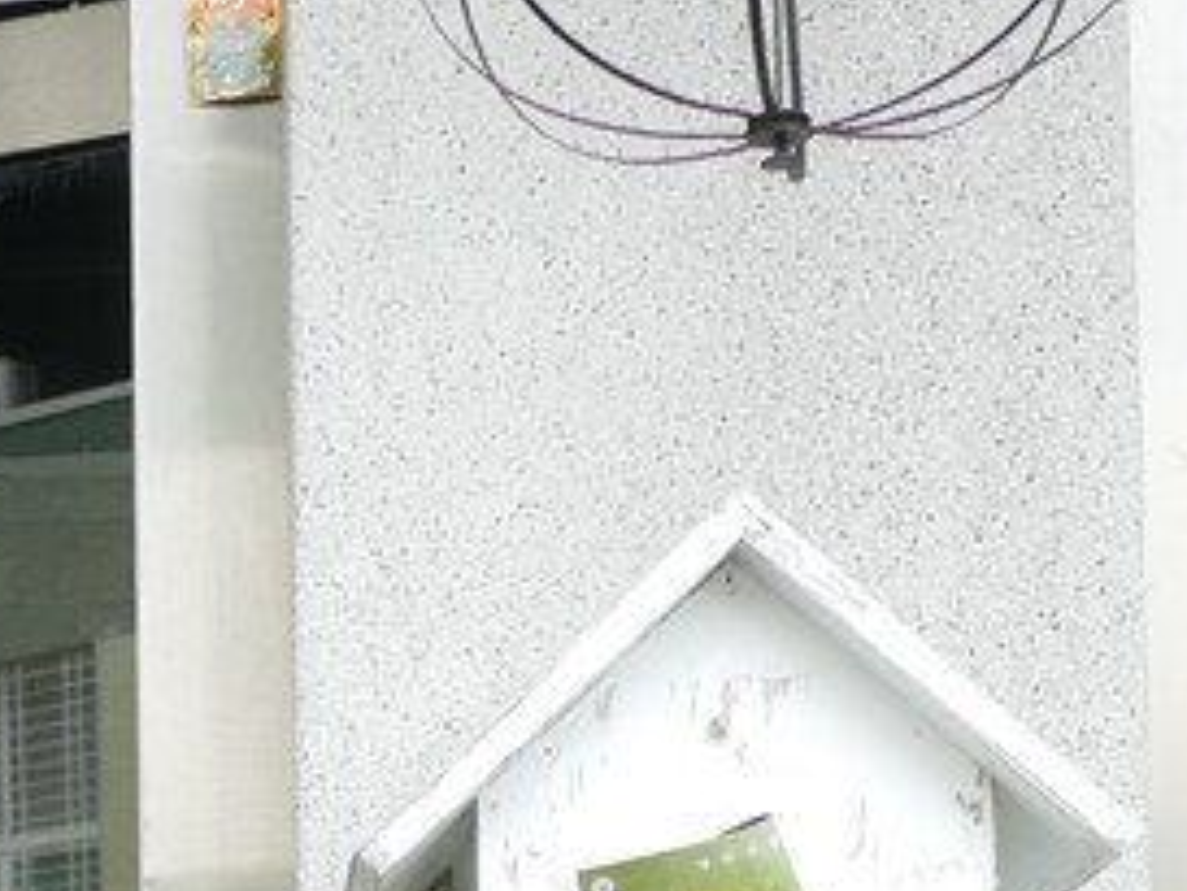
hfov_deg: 16.6
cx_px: -465
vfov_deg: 12.6
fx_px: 3774
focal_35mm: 110
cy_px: 1469
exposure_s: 1/250
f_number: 2.5
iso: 200
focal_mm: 15
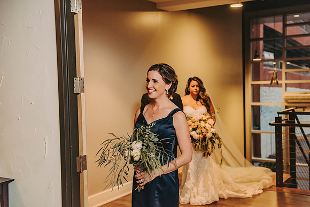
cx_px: 155
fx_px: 414
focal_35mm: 48
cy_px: 104
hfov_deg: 41.1
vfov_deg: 28.1
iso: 2000
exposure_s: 1/250
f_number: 3.2
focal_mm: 48
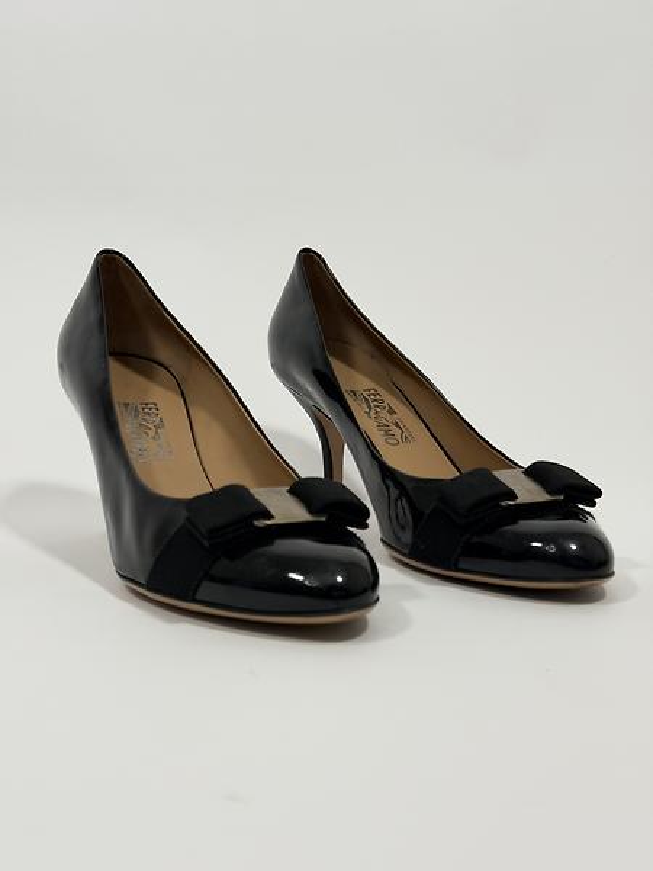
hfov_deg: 30.3
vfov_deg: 39.7
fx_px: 1207
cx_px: 326
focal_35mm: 48
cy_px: 436
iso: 64
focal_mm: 6.76
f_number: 1.78
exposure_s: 1/198
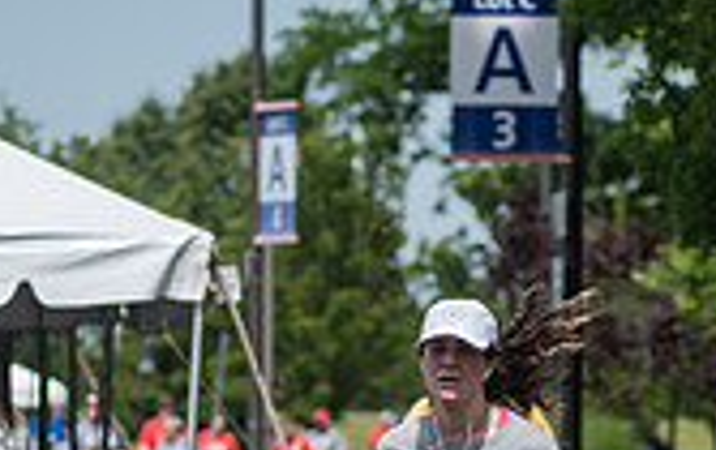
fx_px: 9324
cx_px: 382
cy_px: 649
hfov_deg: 4.4
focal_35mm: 477
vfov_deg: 2.8
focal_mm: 135
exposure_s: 1/2500
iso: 250
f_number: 4.5
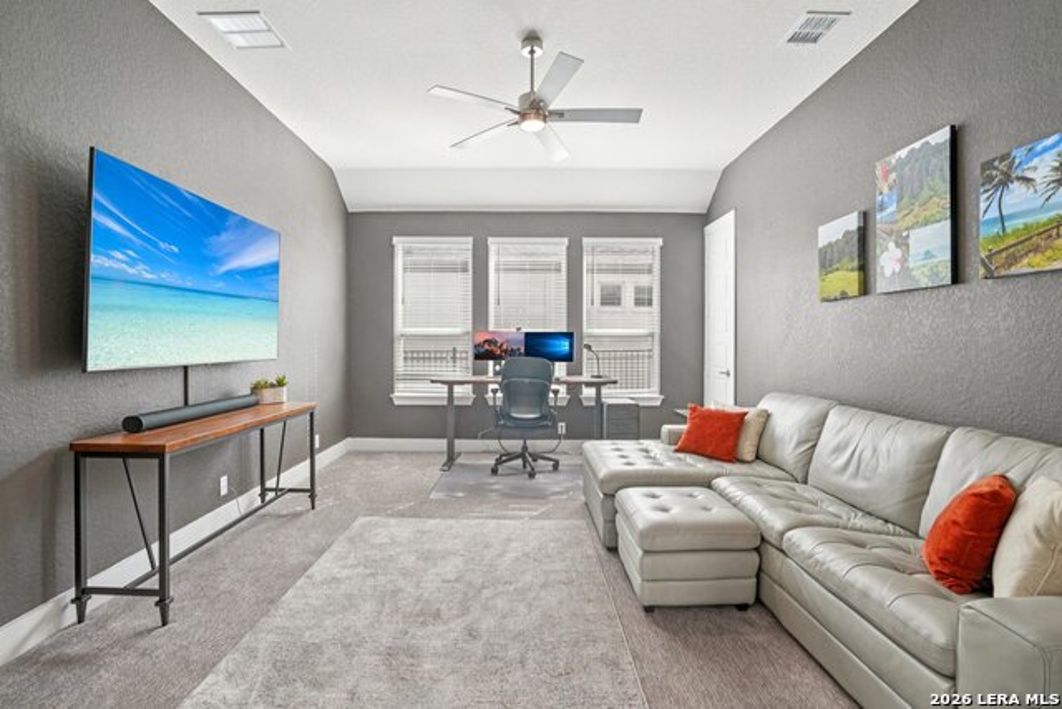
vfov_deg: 73.8
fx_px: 472
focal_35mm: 16
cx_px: 531
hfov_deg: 96.7
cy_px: 354
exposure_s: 1/60
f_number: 8
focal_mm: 16
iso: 400
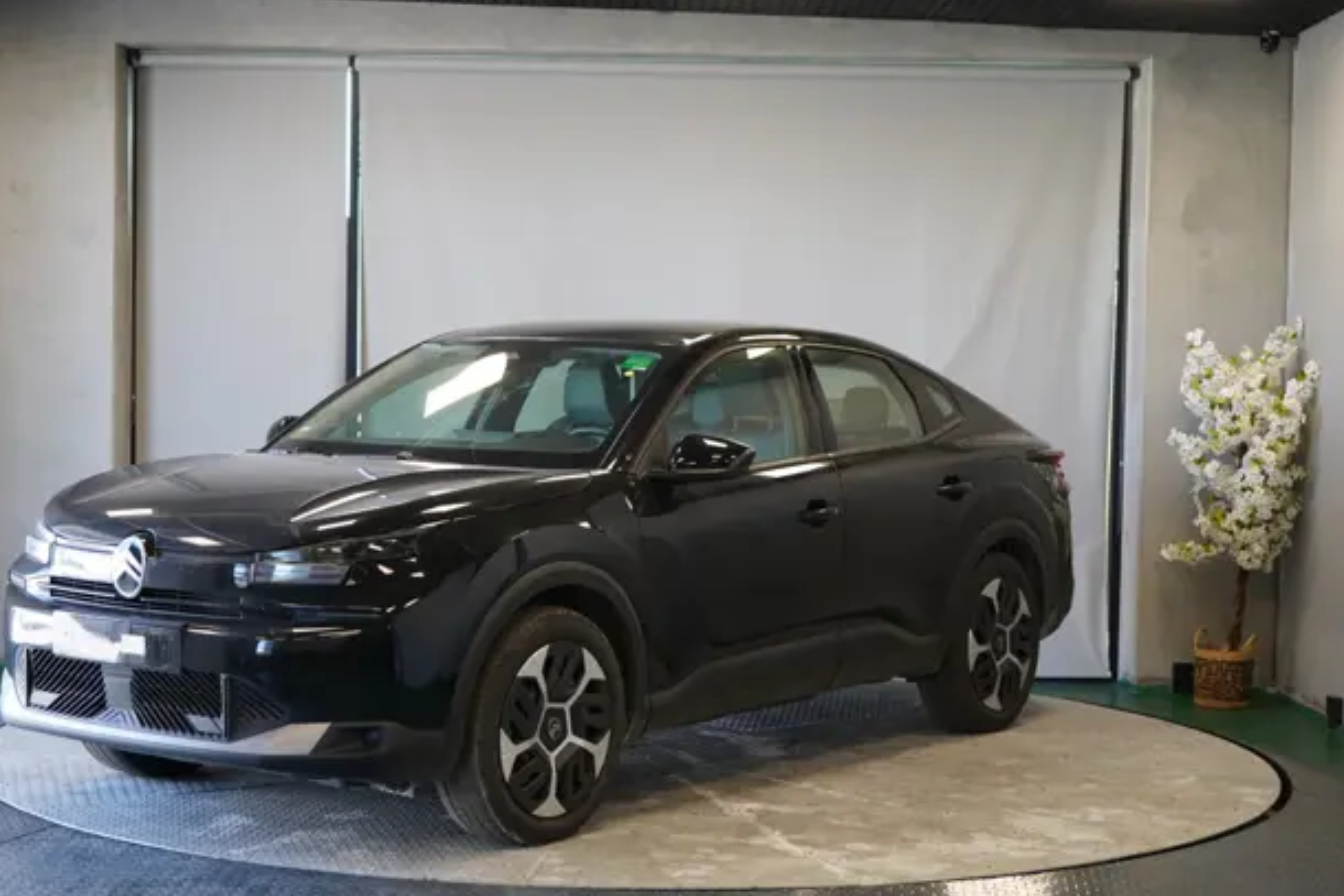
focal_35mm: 59
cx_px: 608
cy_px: 456
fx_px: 2203
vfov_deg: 23.0
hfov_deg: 33.9
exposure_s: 1/160
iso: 1600
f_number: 4.5
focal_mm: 50
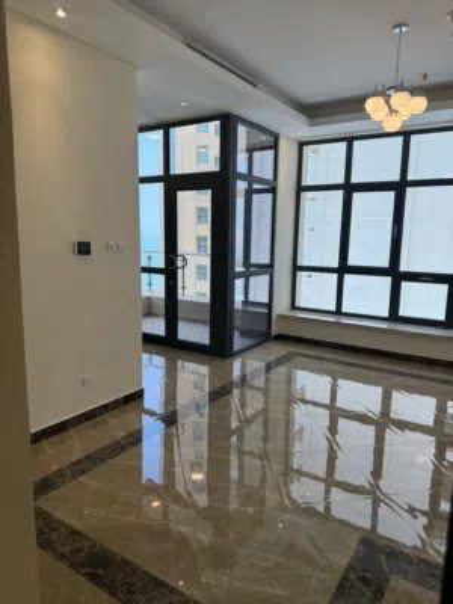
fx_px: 419
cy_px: 302
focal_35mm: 24
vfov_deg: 71.6
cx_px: 226
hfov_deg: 56.8
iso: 100
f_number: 1.78
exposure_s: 1/391
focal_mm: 6.76
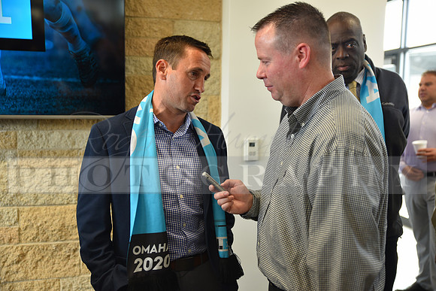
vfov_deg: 35.1
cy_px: 146
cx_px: 218
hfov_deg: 50.7
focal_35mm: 38
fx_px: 460
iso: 400
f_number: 2.8
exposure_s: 1/60
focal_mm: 38
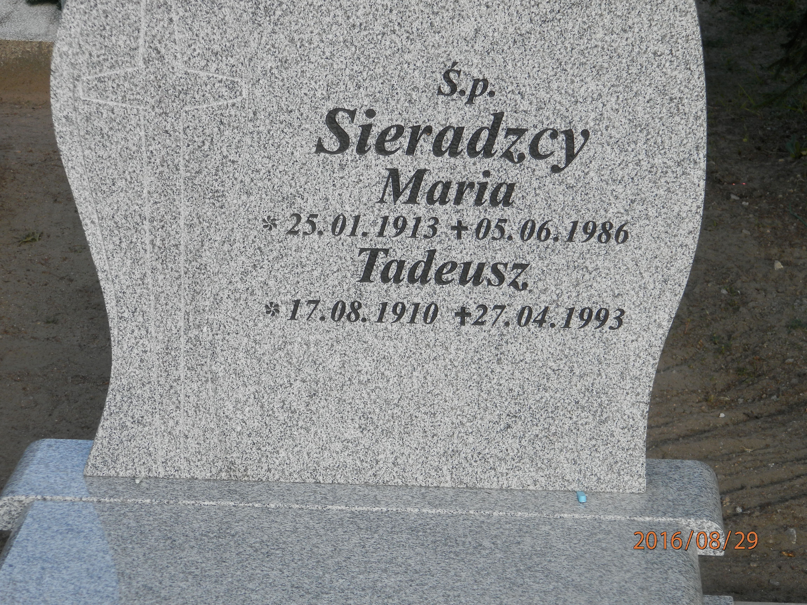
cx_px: 404
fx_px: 2471
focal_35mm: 106
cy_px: 302
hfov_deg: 18.5
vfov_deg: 14.0
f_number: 4.5
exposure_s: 1/160
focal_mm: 19
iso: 80
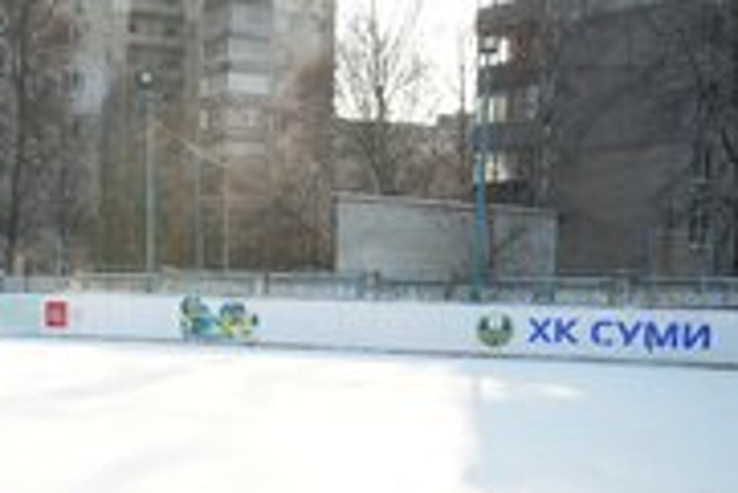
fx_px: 1272
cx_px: -29
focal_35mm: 62
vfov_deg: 21.5
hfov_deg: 29.8
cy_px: 446
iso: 80
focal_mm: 28
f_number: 2.8
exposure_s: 1/200
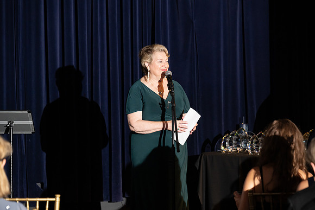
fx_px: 1313
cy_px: 105
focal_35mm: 150
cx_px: 158
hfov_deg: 13.7
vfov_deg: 9.2
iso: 2500
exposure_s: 1/200
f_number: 5
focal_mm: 150
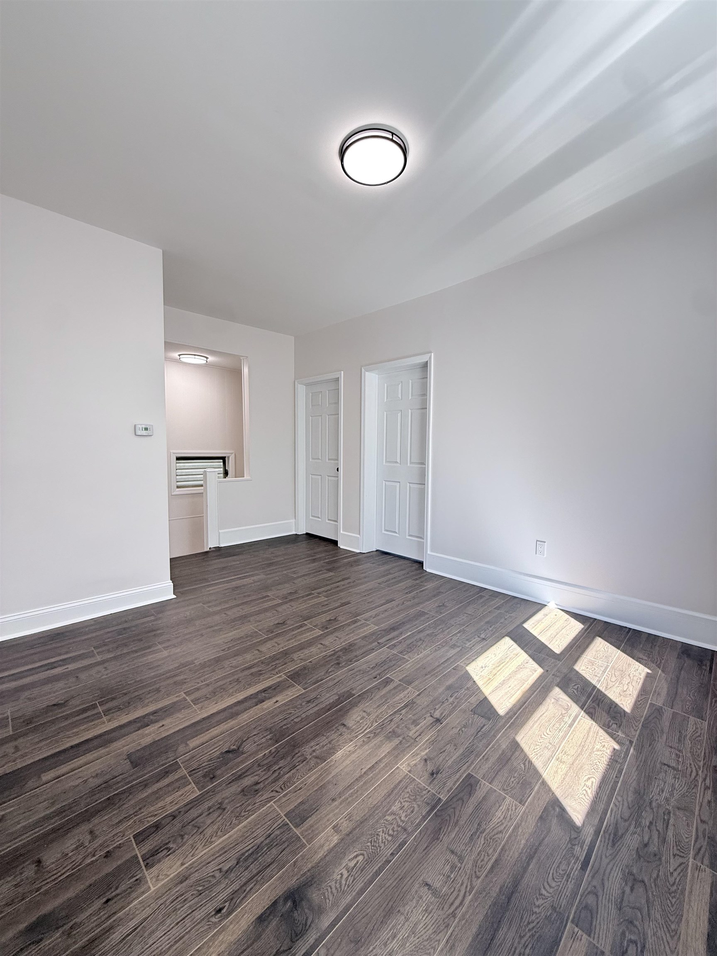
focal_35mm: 14
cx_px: 358
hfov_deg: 85.7
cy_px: 478
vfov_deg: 102.1
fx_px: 387
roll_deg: -0.4
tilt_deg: -1.8
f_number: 2.2
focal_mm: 2.22
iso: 125
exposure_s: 1/99
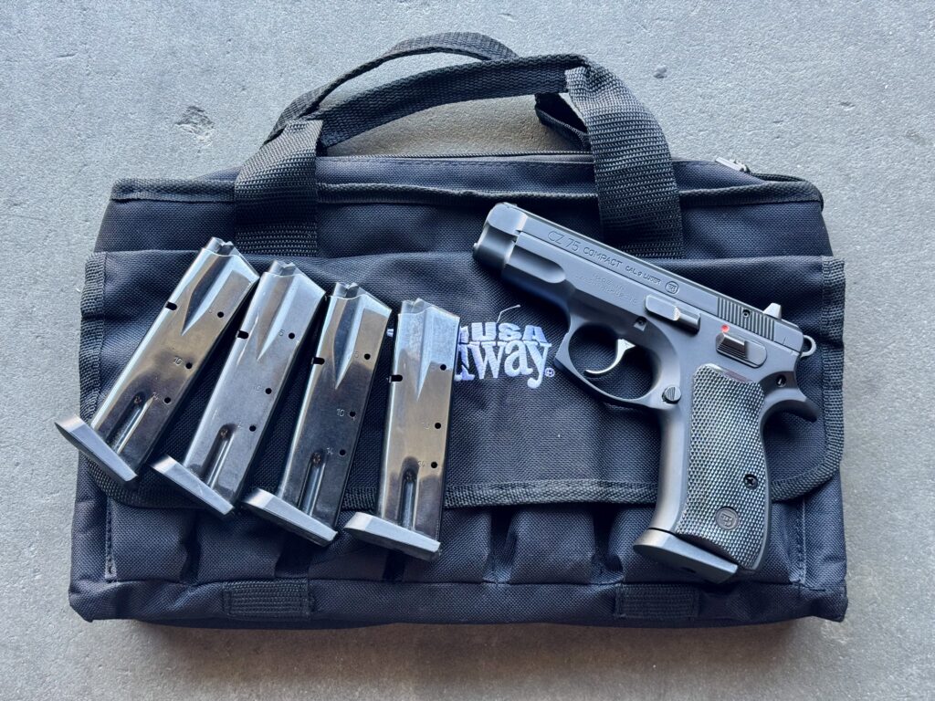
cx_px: 468
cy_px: 350
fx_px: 1297
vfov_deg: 30.3
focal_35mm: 48
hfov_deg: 39.7
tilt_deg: -83.0
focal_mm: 6.76
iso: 125
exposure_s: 1/120
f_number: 1.78
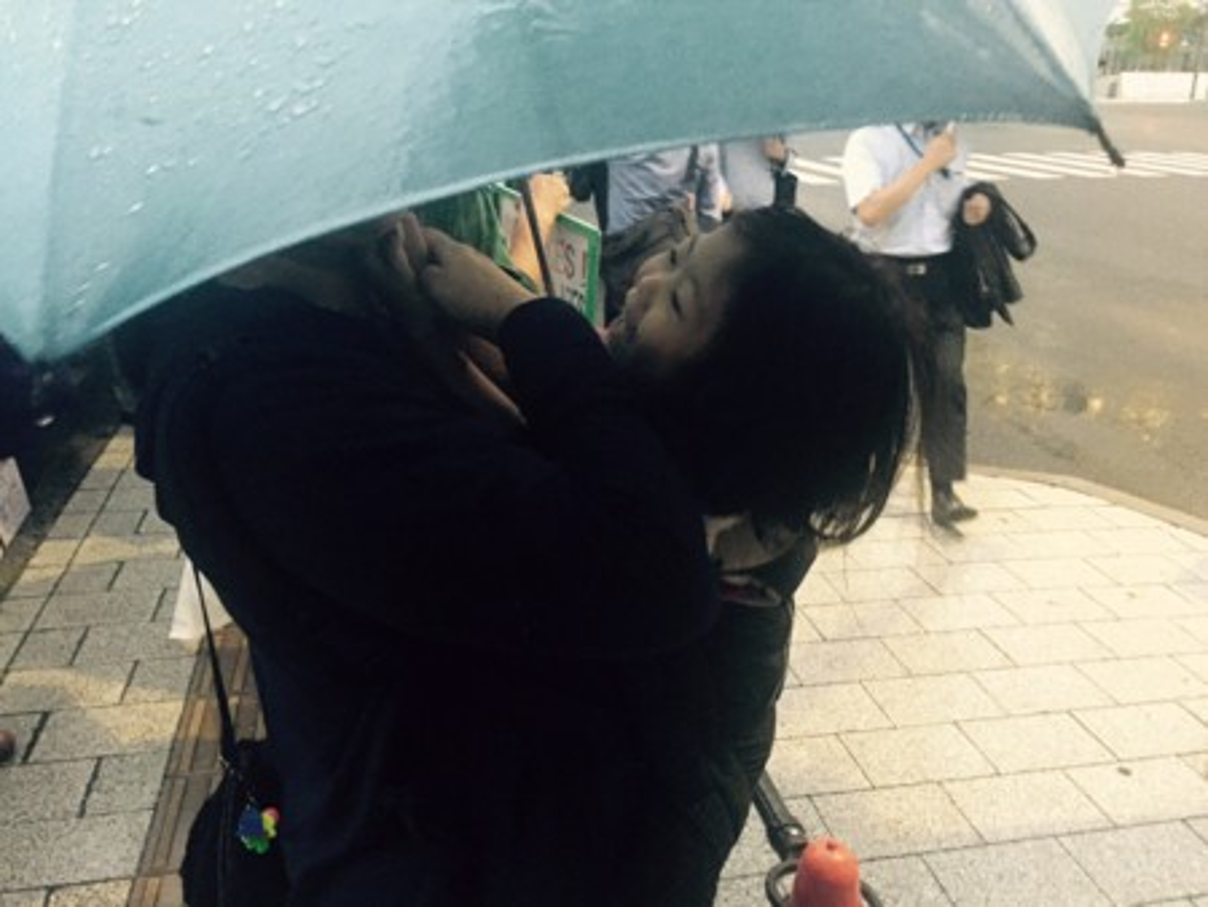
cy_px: 454
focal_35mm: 29
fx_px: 1013
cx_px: 604
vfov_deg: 48.3
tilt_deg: -19.8
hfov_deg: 61.6
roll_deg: -0.9
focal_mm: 4.15
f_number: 2.2
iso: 400
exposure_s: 1/15
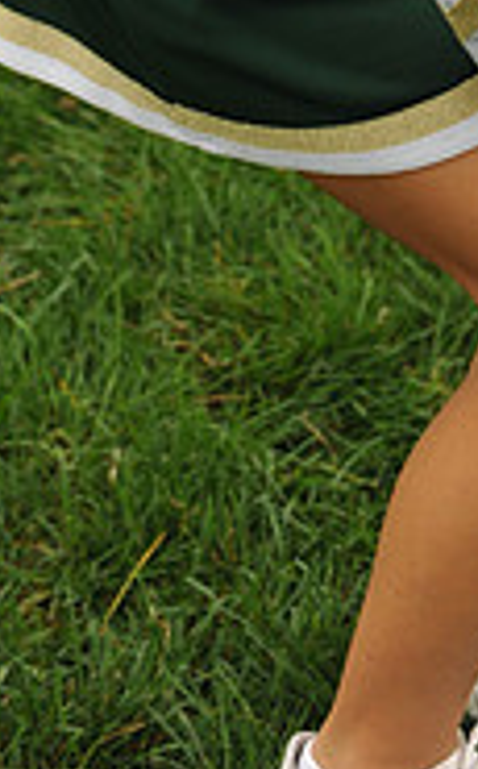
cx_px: 540
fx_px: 3683
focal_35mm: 176
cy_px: -428
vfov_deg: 11.4
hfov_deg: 7.4
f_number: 4
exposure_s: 1/2500
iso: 800
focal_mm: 55
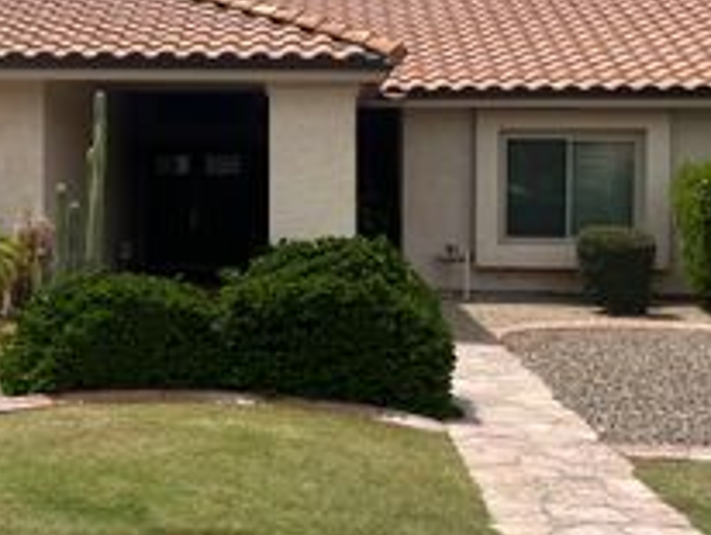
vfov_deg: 23.3
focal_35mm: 63
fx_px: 1296
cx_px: 90
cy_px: 192
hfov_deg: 29.6
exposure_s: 1/4854
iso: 50
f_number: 1.6
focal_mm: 5.1
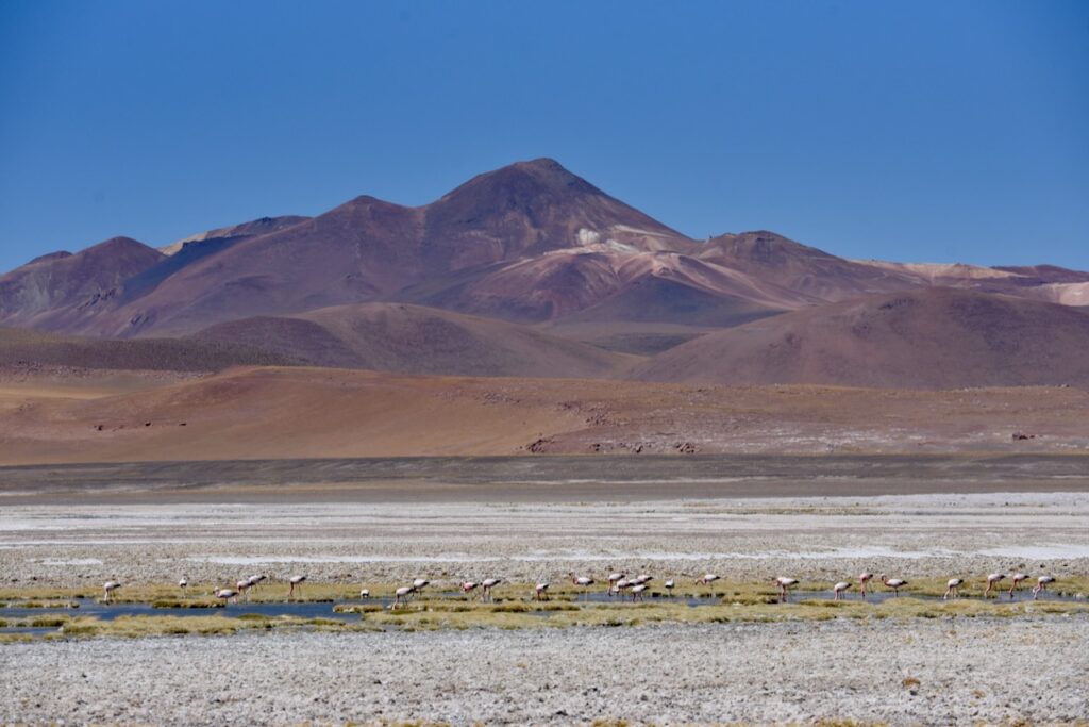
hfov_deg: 12.8
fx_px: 4840
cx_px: 544
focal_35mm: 160
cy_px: 364
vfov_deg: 8.6
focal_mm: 160
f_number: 9
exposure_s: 1/4000
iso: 500
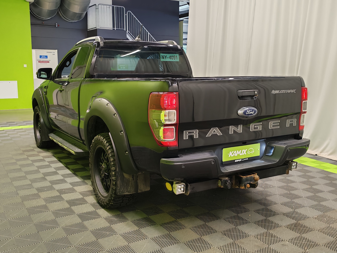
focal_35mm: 37
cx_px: 168
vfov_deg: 38.7
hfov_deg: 50.1
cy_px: 126
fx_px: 360
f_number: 1.9
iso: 640
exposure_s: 1/100
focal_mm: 6.12
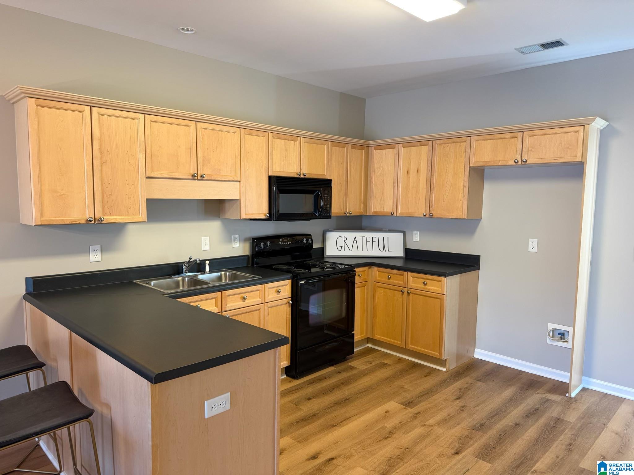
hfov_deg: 71.6
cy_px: 238
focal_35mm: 24
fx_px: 440
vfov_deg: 56.8
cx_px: 317
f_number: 1.78
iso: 250
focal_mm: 6.76
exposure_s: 1/60
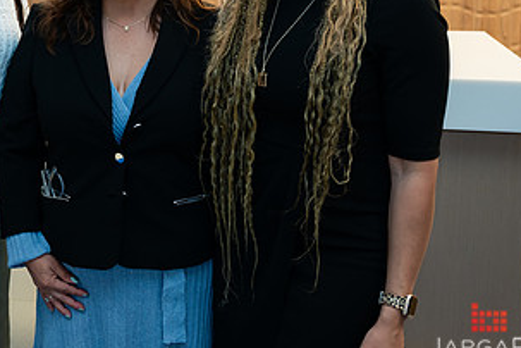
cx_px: 95
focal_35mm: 70
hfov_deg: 28.2
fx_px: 1013
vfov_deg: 19.2
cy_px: 43
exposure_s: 1/200
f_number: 3.5
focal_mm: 34.5
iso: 500
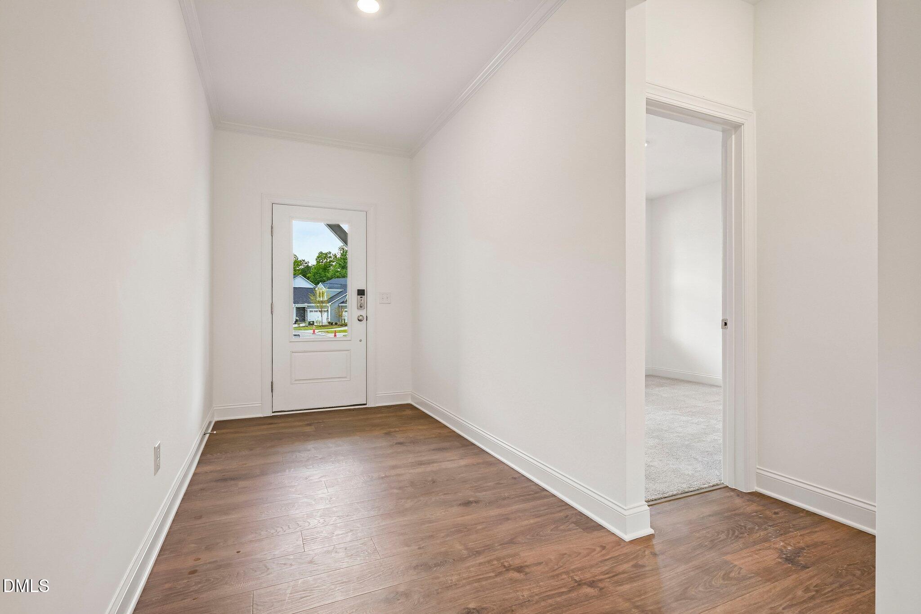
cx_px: 460
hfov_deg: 93.3
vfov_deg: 70.4
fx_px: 435
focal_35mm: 17
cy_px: 307
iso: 320
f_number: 8
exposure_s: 1/20
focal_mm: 17
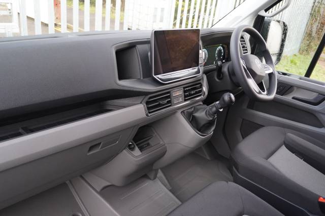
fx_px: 284
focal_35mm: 32
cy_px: 108
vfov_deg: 41.7
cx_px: 162
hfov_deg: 59.5
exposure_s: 1/200
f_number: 4
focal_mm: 21
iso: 2500
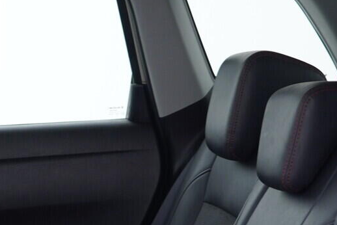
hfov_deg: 19.9
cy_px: 258
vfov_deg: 13.4
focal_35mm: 100
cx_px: 17
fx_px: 937
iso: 400
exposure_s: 1/40
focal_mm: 24
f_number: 2.8
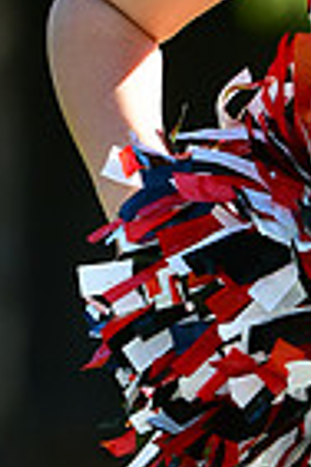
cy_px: -169
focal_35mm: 985
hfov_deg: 1.4
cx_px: 521
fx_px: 12763
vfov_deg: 2.1
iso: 400
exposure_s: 1/800
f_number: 4.5
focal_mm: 160
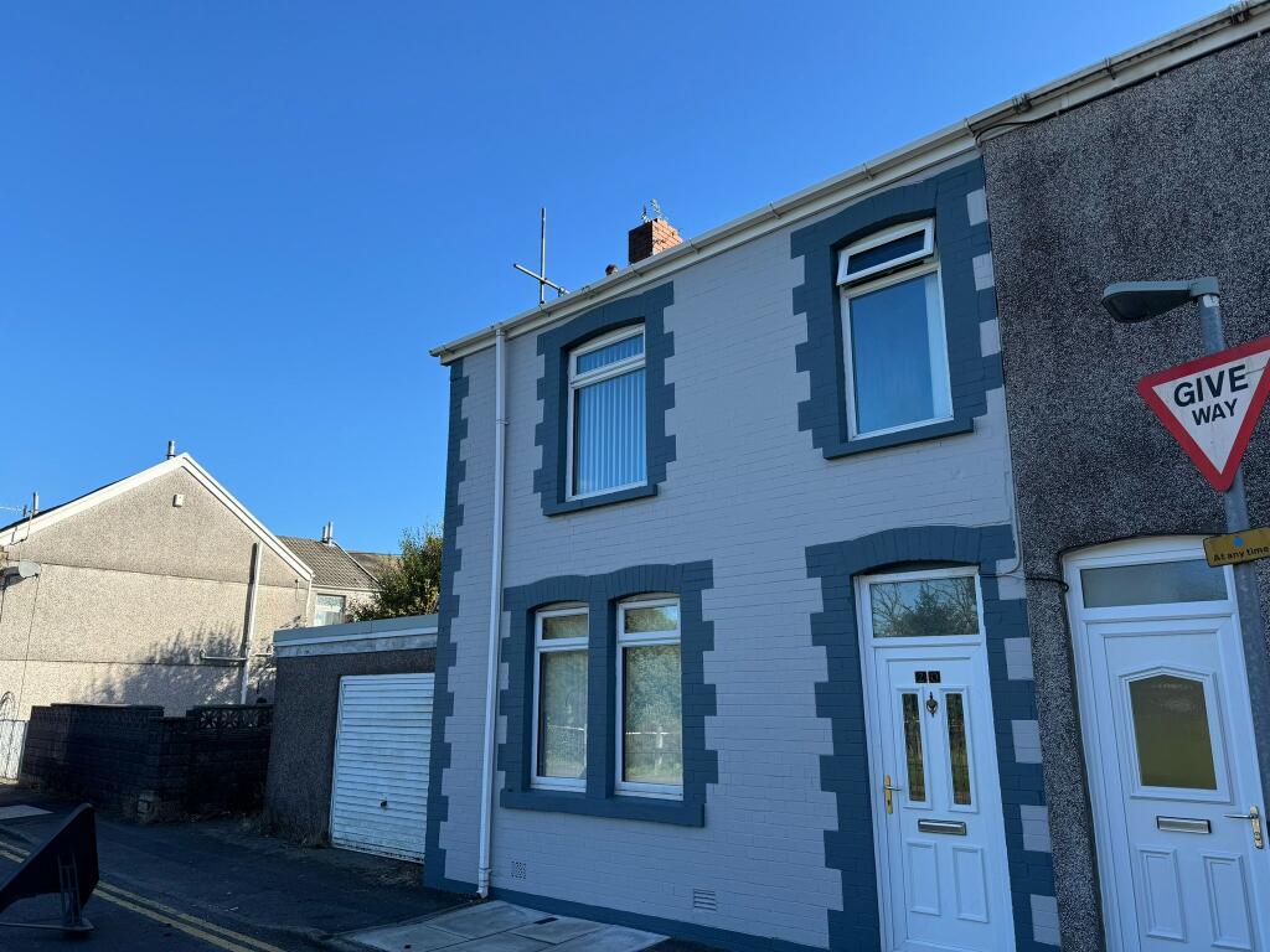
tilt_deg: +15.2
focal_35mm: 24
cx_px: 635
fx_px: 881
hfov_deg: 71.6
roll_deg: +0.7
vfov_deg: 56.8
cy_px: 476
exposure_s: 1/1980
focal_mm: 6.76
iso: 80
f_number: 1.78
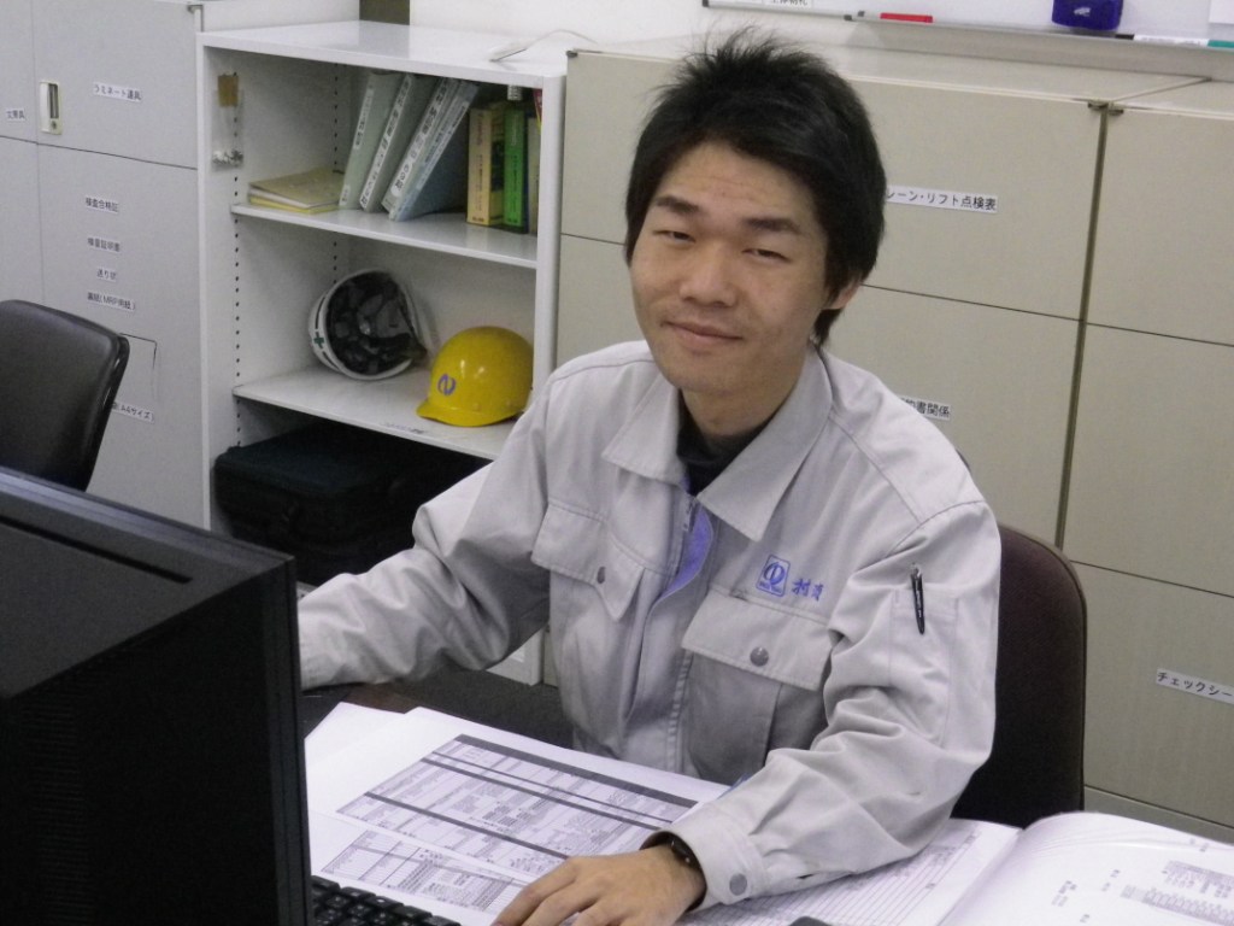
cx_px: 617
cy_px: 463
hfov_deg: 32.7
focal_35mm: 59
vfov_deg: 24.8
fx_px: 2103
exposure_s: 1/60
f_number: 4.5
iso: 640
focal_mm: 10.4
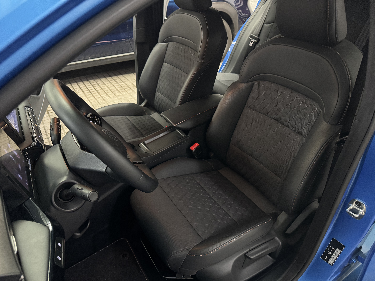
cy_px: 140
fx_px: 260
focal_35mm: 24
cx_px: 188
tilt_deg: -33.8
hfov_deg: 71.6
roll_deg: +4.1
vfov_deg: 56.8
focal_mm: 6.76
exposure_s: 1/25
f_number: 1.78
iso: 1000
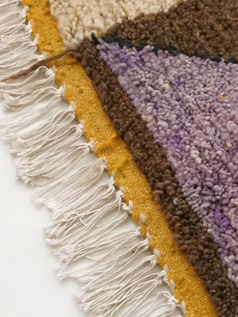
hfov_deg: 18.0
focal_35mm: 77
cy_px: 236
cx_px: 299
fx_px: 706
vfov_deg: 25.1
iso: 200
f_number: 2.2
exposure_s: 1/33
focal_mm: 4.15
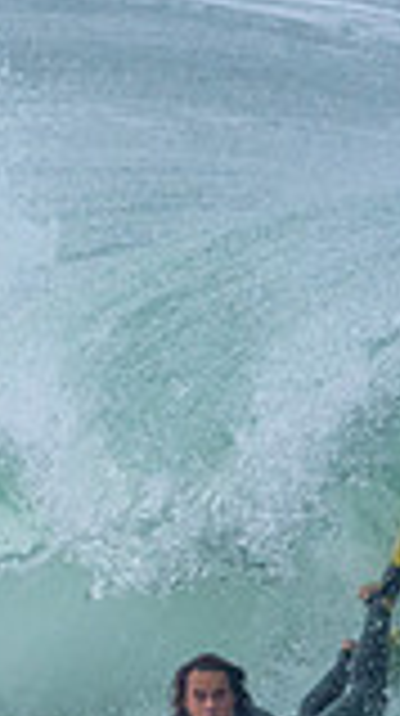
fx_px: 54394
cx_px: 135
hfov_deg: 0.4
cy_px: 822
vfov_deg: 0.8
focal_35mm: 2874
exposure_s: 1/1000
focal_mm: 500
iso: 560
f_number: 5.6
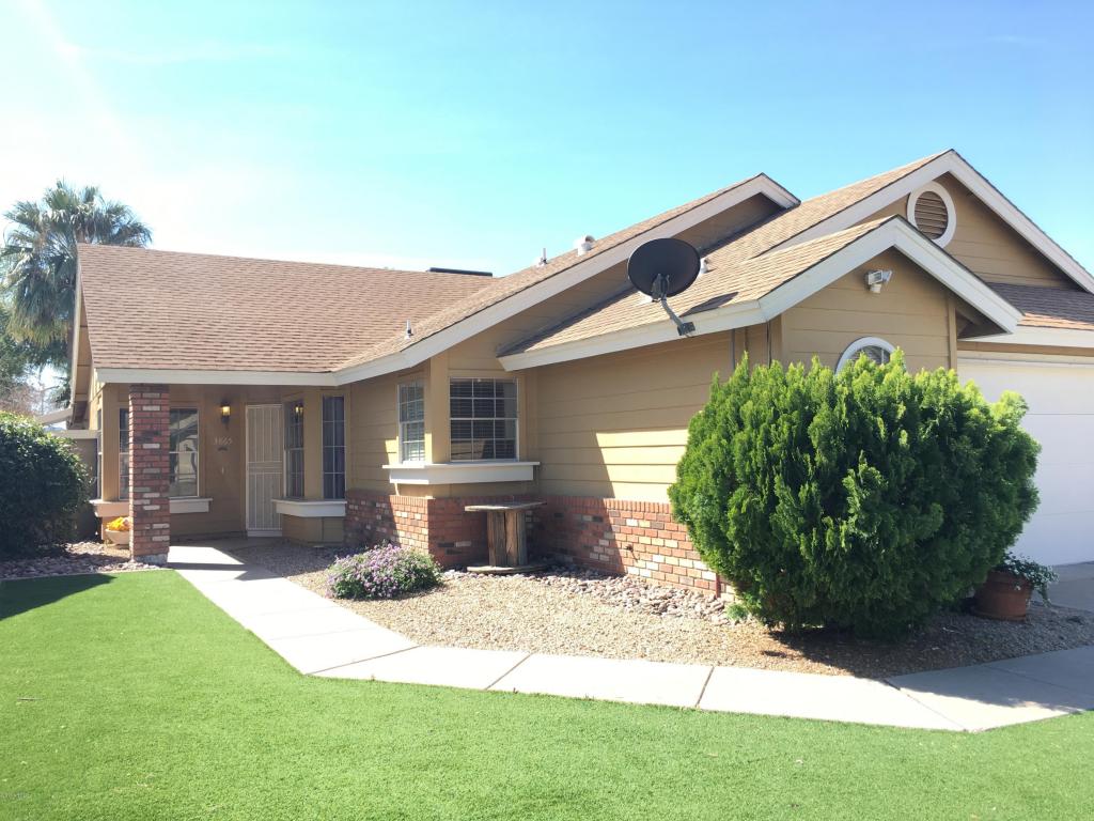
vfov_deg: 48.2
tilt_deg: +3.3
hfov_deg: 61.7
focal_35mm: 29
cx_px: 547
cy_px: 410
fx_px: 917
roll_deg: +0.8
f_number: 2.2
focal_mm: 4.15
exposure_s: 1/432
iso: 25
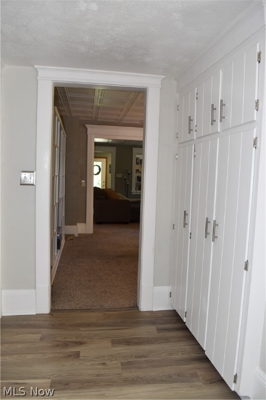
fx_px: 300
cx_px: 133
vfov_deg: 67.4
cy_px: 200
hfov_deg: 47.9
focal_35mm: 27
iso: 800
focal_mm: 18
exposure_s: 1/100
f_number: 5
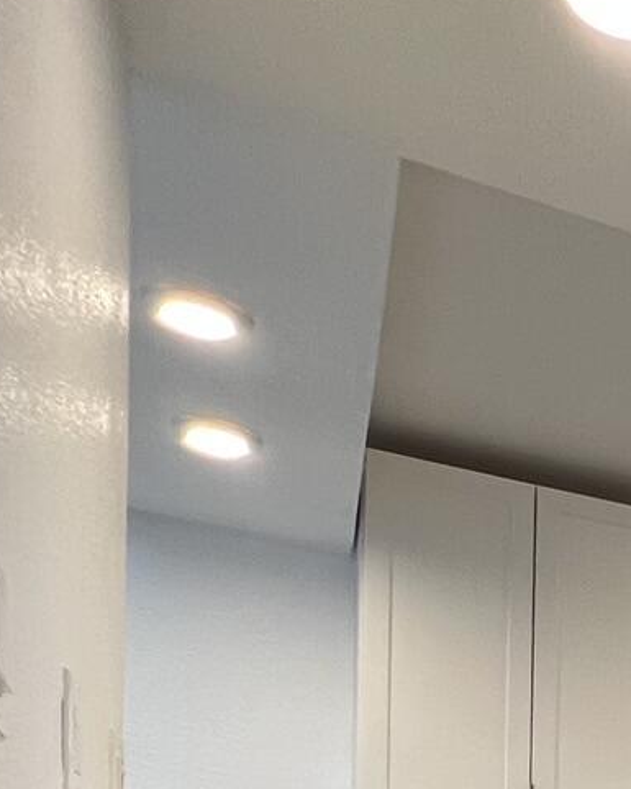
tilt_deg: -2.4
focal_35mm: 54
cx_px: 1157
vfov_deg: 28.1
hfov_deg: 19.9
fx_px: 1260
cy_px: 1051
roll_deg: -1.6
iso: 200
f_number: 1.8
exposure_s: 1/120
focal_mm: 1.57
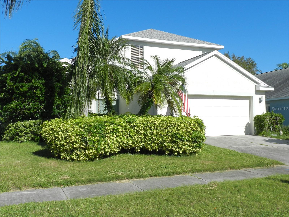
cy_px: 108
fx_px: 317
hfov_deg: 49.0
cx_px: 144
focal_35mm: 38
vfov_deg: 37.7
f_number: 5
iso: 160
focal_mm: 6.7
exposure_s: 1/1000
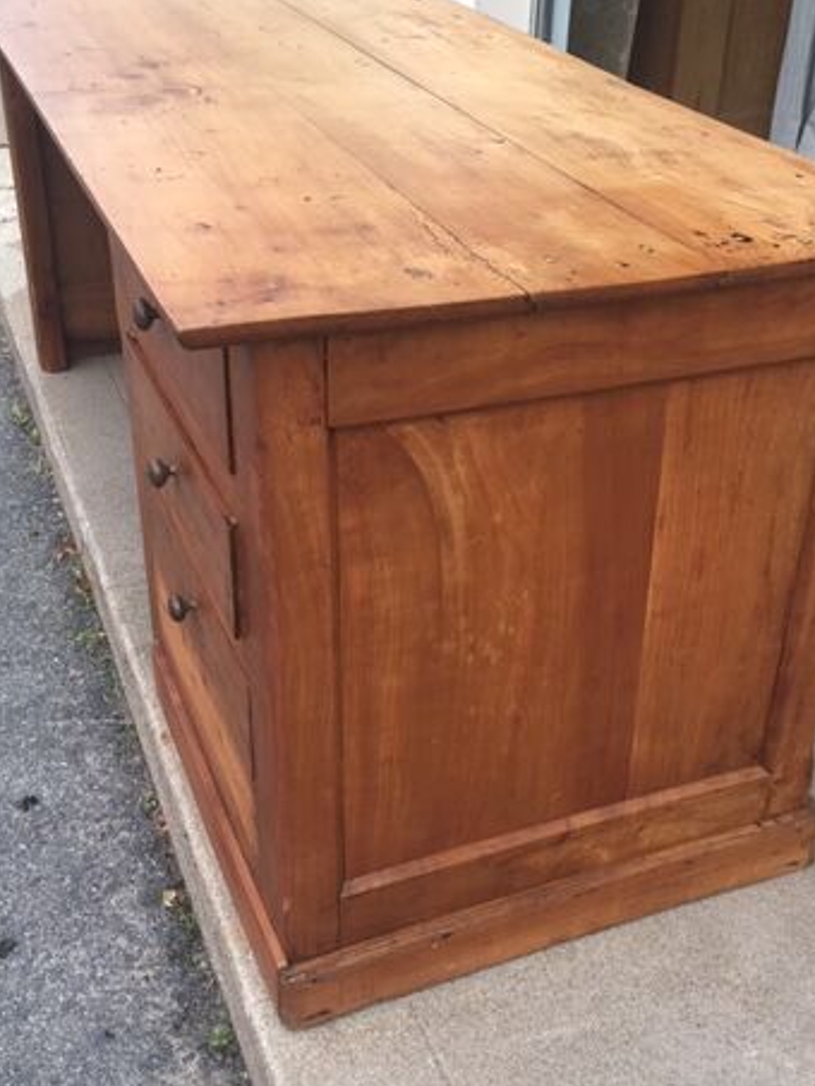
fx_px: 1286
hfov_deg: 35.0
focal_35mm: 41
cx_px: 489
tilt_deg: -33.0
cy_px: 532
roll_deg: -5.7
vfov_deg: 45.8
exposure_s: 1/364
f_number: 2.2
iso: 25
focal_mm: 4.15
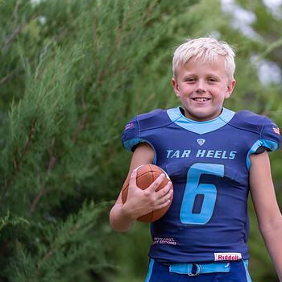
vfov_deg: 8.0
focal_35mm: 220
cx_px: 214
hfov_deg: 7.9
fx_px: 2028
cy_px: 153
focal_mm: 156
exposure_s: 1/320
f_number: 2.8
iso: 640
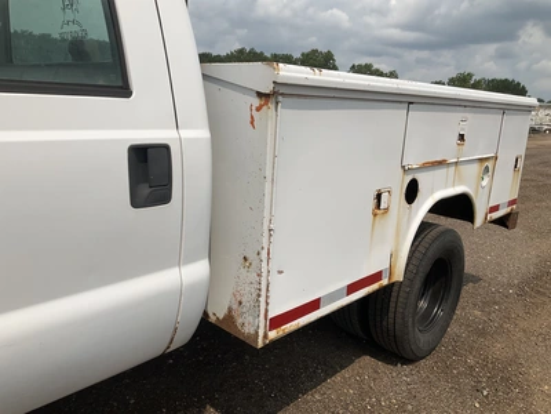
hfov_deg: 61.7
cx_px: 276
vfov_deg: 48.2
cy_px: 207
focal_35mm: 29
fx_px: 462
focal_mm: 3
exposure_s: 1/3322
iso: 25
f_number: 1.8
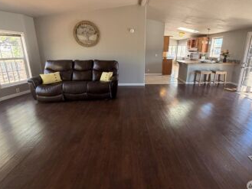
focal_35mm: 17
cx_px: 143
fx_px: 124
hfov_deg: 90.5
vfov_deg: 74.2
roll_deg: -2.3
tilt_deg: -12.9
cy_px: 79
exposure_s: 1/121
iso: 200
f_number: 2.2
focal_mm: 2.22
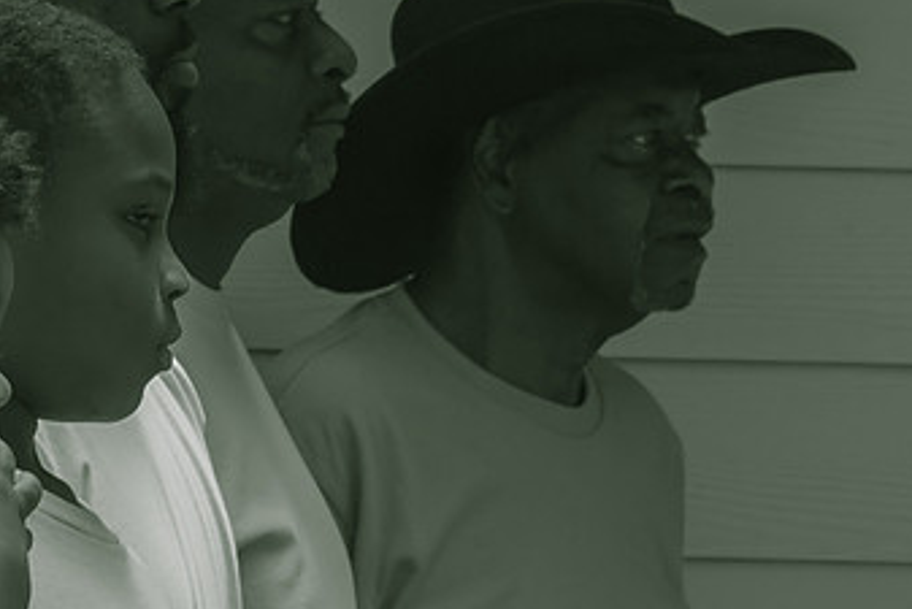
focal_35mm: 243
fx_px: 6158
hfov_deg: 8.5
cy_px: 328
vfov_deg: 5.7
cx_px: 503
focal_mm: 85
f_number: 16
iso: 100
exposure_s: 1/200
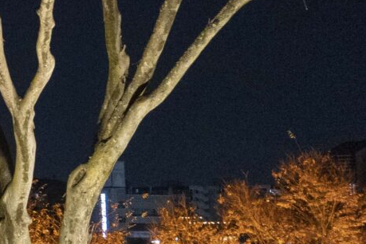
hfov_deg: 10.0
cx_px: -577
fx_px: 1759
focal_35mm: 173
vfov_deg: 7.9
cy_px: 8
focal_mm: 31
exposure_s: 1/60
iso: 10000
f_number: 4.5
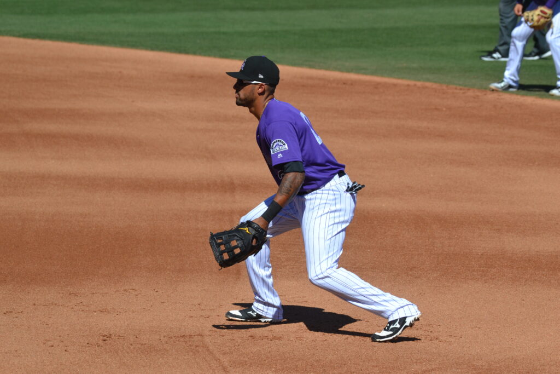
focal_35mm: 360
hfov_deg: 5.7
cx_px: 280
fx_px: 5600
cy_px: 187
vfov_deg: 3.8
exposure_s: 1/2000
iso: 400
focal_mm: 240
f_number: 7.1
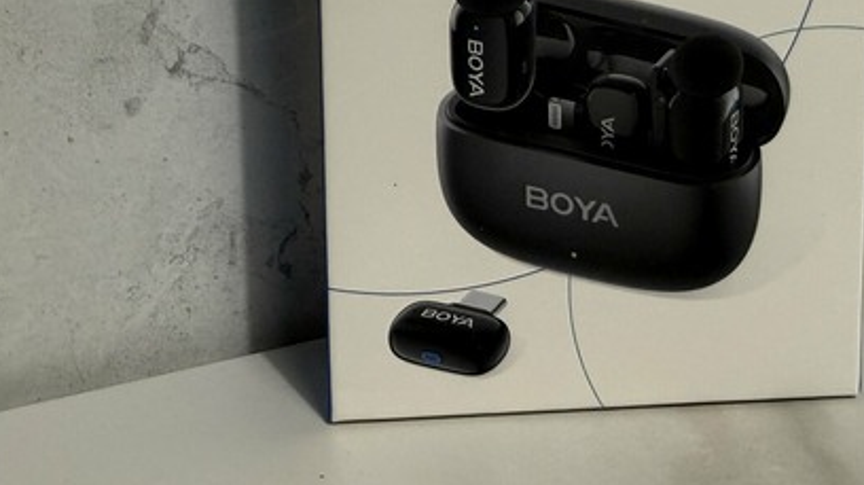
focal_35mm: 50
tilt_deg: -6.5
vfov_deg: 22.8
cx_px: 631
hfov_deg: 40.4
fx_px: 1145
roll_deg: -0.8
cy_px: -14
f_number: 2.2
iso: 200
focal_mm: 2.22
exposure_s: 1/60
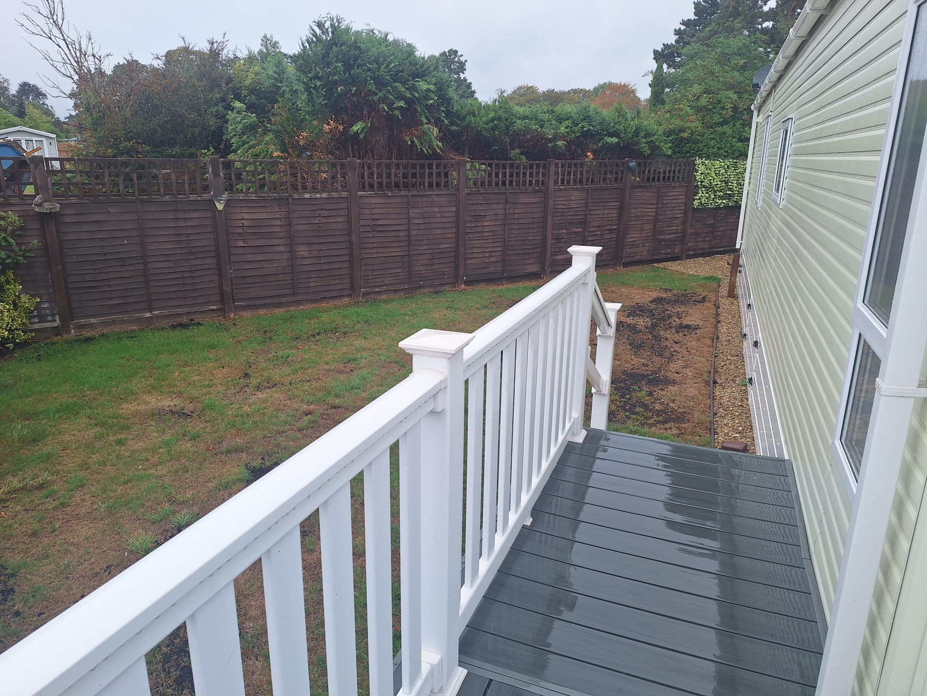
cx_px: 464
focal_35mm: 23
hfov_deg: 73.9
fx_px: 616
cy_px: 348
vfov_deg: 58.9
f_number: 1.8
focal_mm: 5.54
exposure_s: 1/744
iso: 40
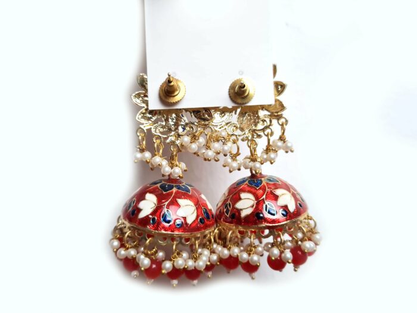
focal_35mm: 26
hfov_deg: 67.3
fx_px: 313
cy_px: 156
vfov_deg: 53.1
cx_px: 208
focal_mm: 5.4
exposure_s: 1/120
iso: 125
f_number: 1.8
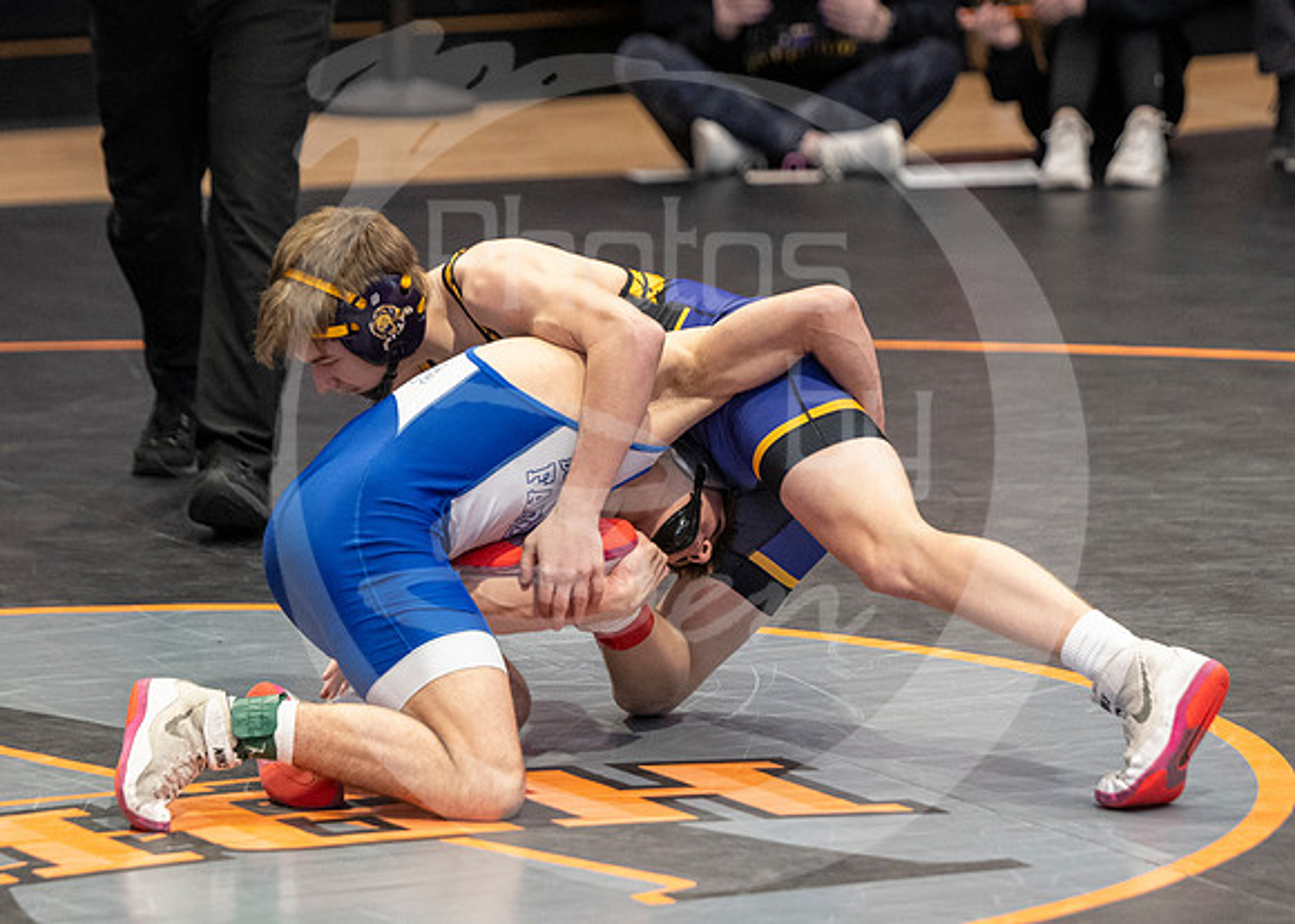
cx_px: 652
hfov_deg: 7.6
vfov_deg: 5.5
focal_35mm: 264
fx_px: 9706
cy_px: 593
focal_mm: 135
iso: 3200
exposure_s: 1/1000
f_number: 2.8
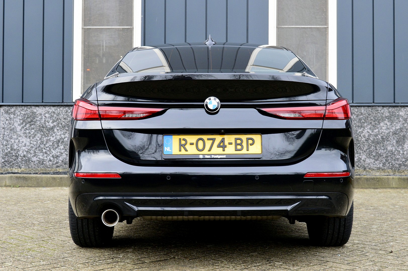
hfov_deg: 35.1
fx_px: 645
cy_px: 136
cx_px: 204
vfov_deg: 23.7
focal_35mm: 57
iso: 800
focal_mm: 38
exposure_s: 1/60
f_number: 8
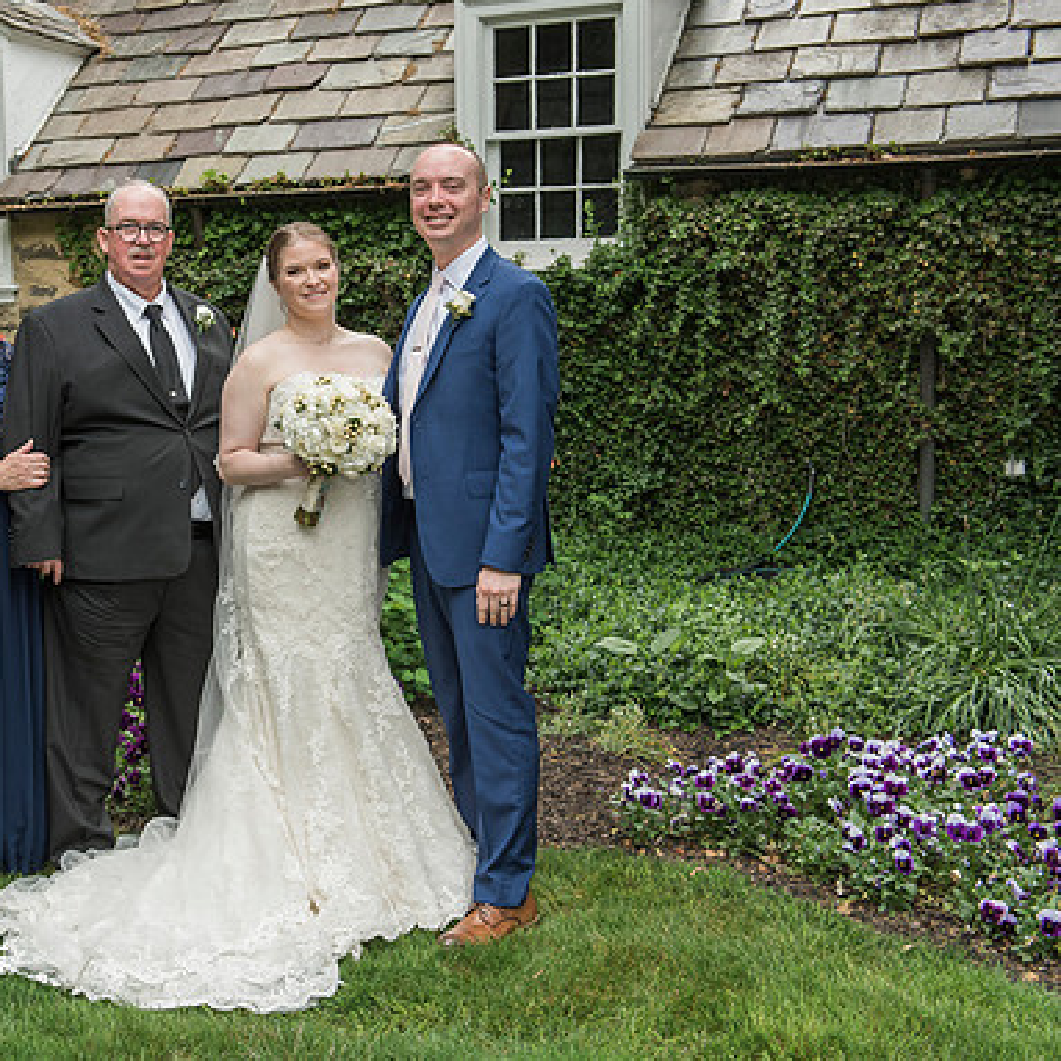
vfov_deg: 34.0
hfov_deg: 33.3
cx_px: 250
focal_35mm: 50
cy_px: 527
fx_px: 1734
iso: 500
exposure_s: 1/160
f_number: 5.6
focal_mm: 38
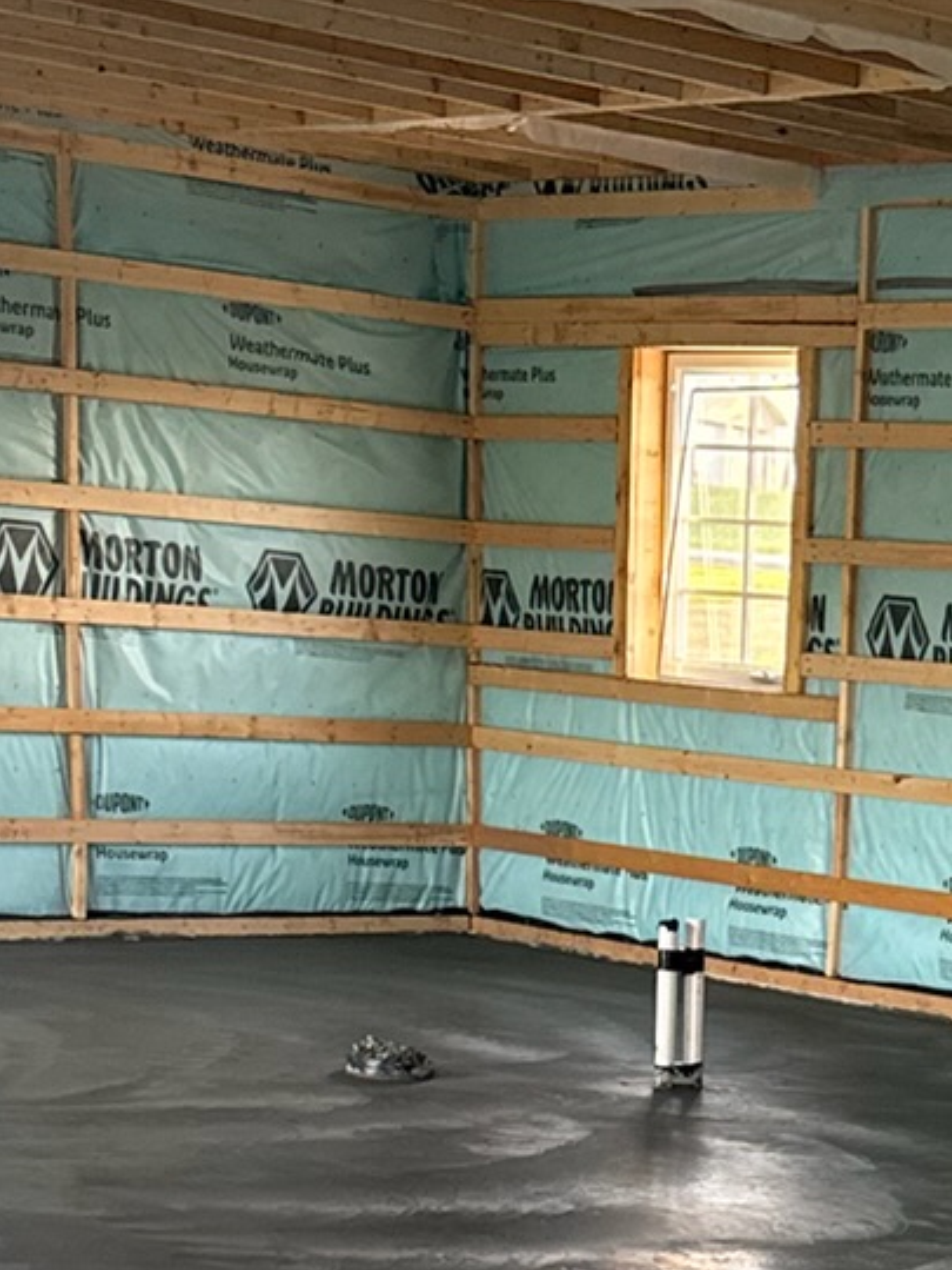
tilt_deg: -16.8
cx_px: 954
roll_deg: -3.1
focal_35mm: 91
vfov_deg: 19.6
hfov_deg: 15.9
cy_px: 1724
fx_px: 3337
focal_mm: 6.76
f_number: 1.78
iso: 200
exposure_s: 1/121
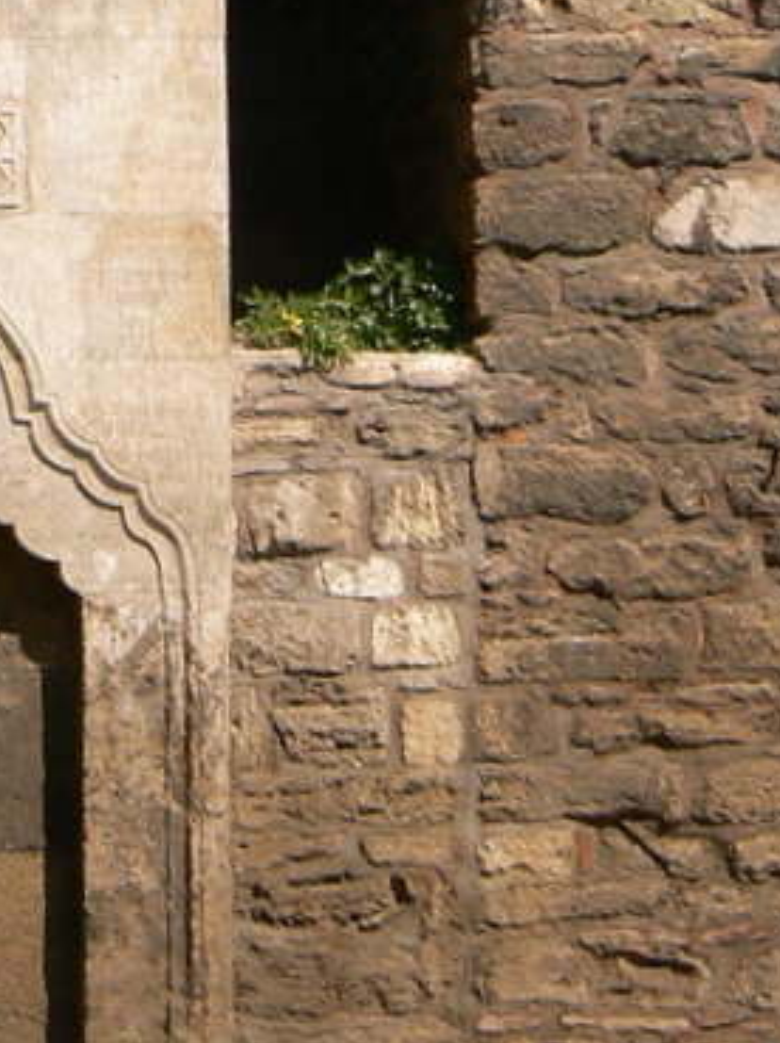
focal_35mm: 100
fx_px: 3010
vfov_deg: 19.3
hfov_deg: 14.3
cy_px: 76
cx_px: -153
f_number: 5.6
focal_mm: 6
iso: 80
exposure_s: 1/400
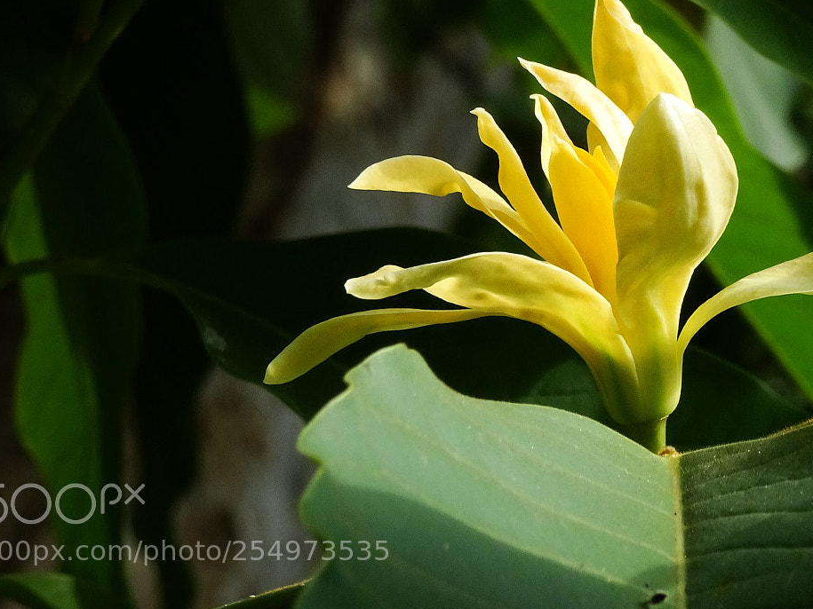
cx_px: 635
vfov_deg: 6.5
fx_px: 5378
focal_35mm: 229
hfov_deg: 8.6
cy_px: 88
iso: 160
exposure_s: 1/160
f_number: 5.6
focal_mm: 22.38
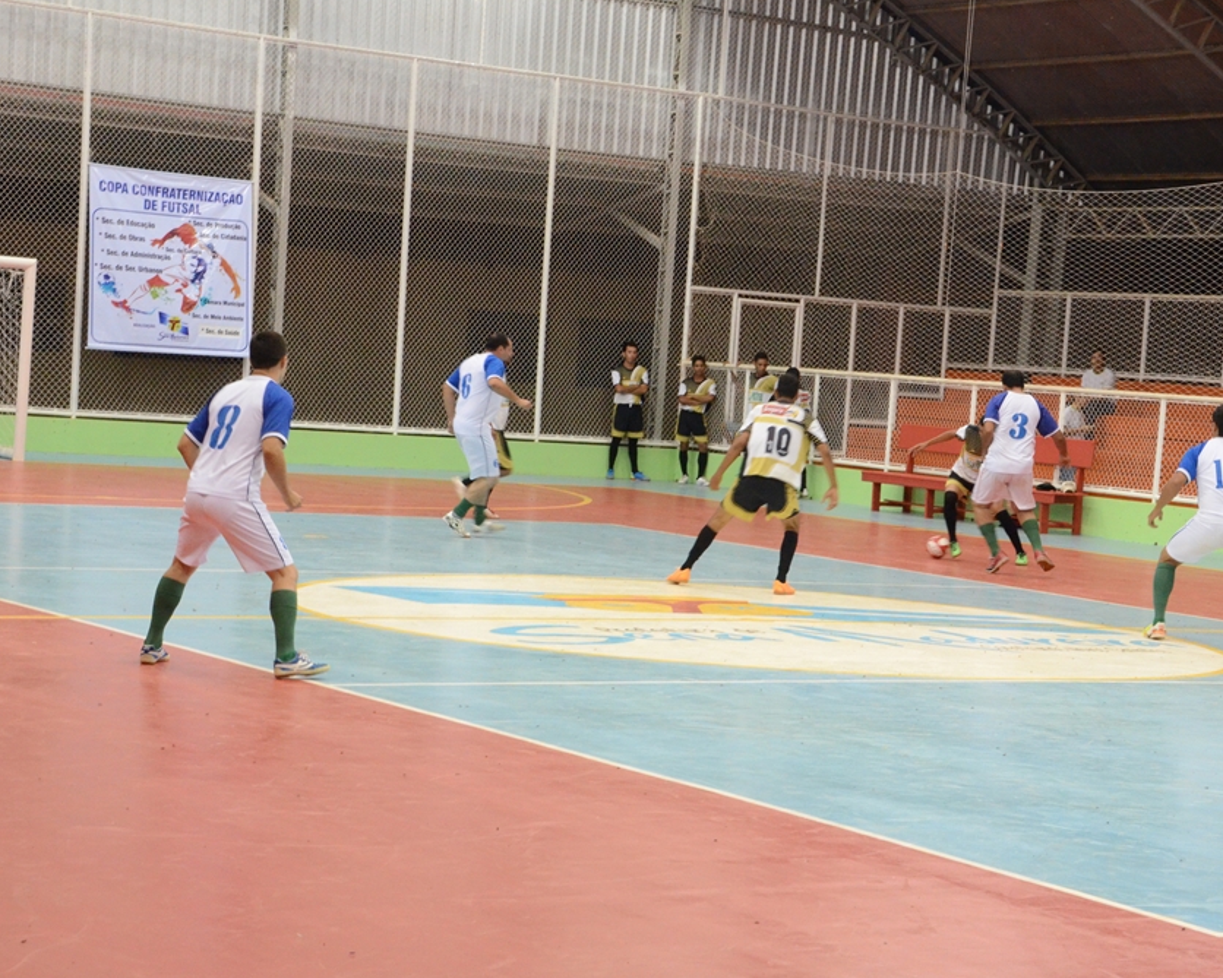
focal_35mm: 86
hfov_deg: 22.2
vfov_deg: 17.9
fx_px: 3113
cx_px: 702
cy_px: 488
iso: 4000
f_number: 10
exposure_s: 1/100
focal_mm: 50
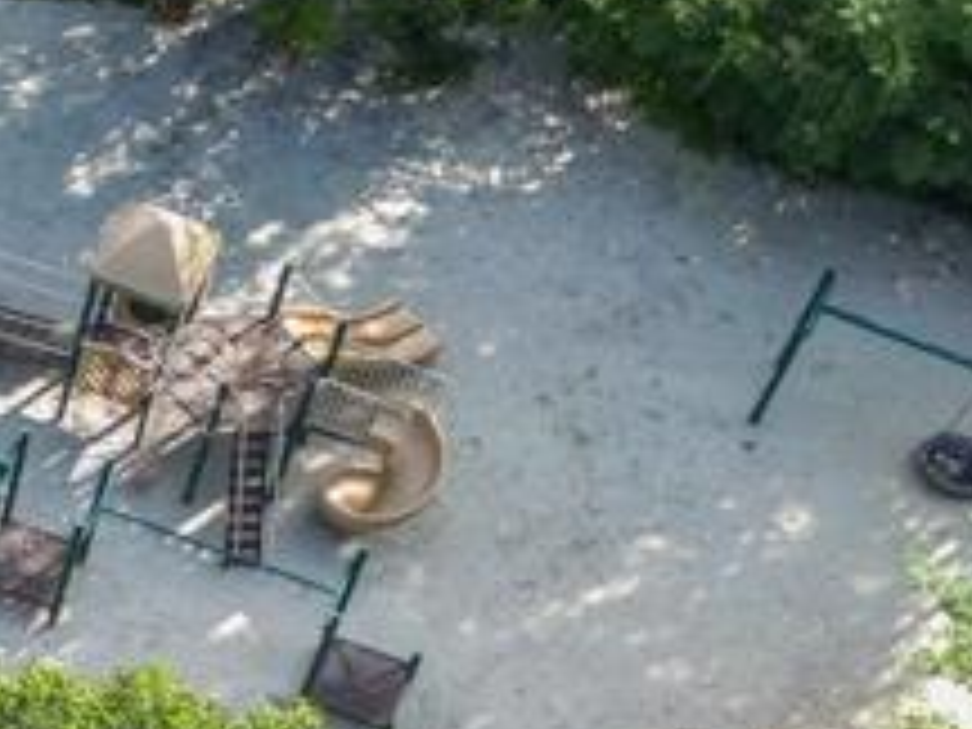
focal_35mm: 114
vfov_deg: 12.6
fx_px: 3201
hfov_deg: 15.8
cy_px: 940
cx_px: -513
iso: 100
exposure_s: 1/400
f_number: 1.7
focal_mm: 6.7
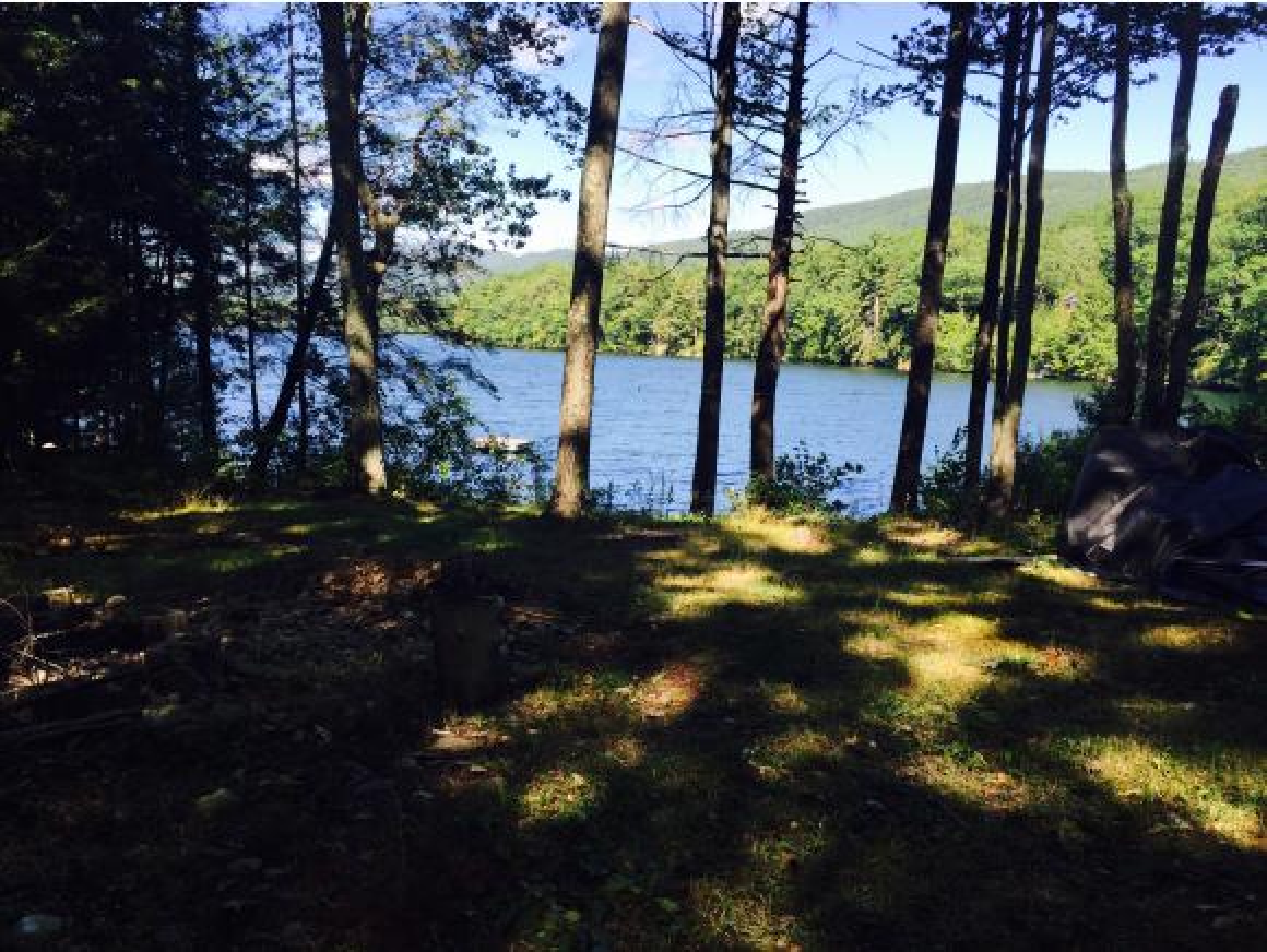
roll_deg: -2.0
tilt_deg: -6.3
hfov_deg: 61.6
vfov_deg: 48.3
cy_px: 476
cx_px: 634
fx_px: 1062
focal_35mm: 29
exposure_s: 1/648
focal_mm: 4.15
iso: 32
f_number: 2.2
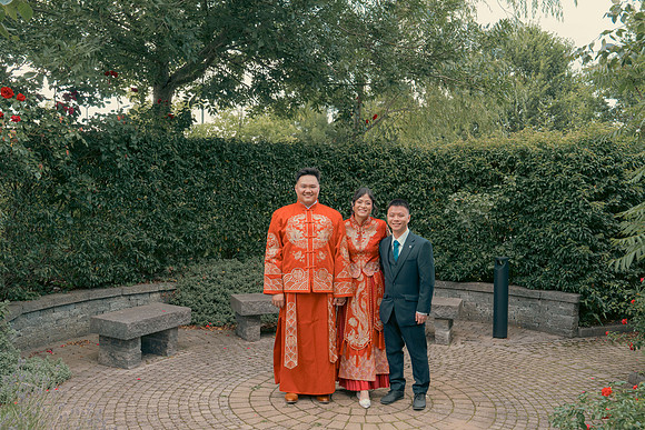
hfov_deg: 53.1
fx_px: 645
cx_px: 322
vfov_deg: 36.9
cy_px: 215
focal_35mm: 36
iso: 500
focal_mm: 36
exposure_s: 1/160
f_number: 5.6
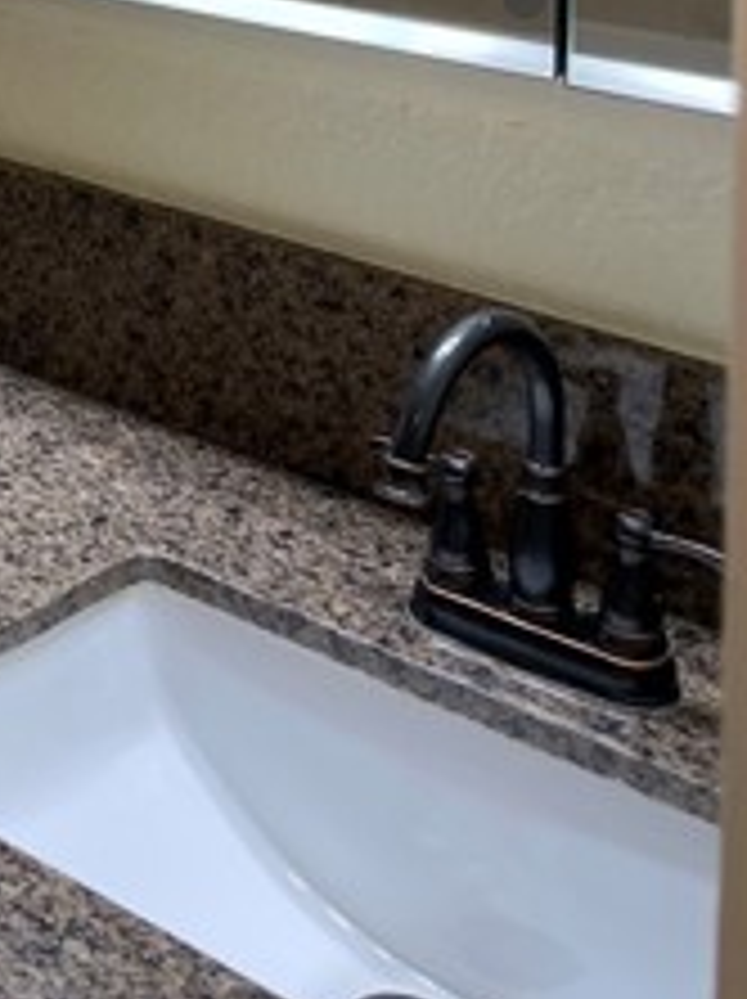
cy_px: -274
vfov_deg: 23.3
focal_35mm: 75
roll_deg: +1.7
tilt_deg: -4.5
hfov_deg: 18.0
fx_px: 2162
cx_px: -288
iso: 80
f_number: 1.6
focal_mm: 4.2
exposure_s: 1/60
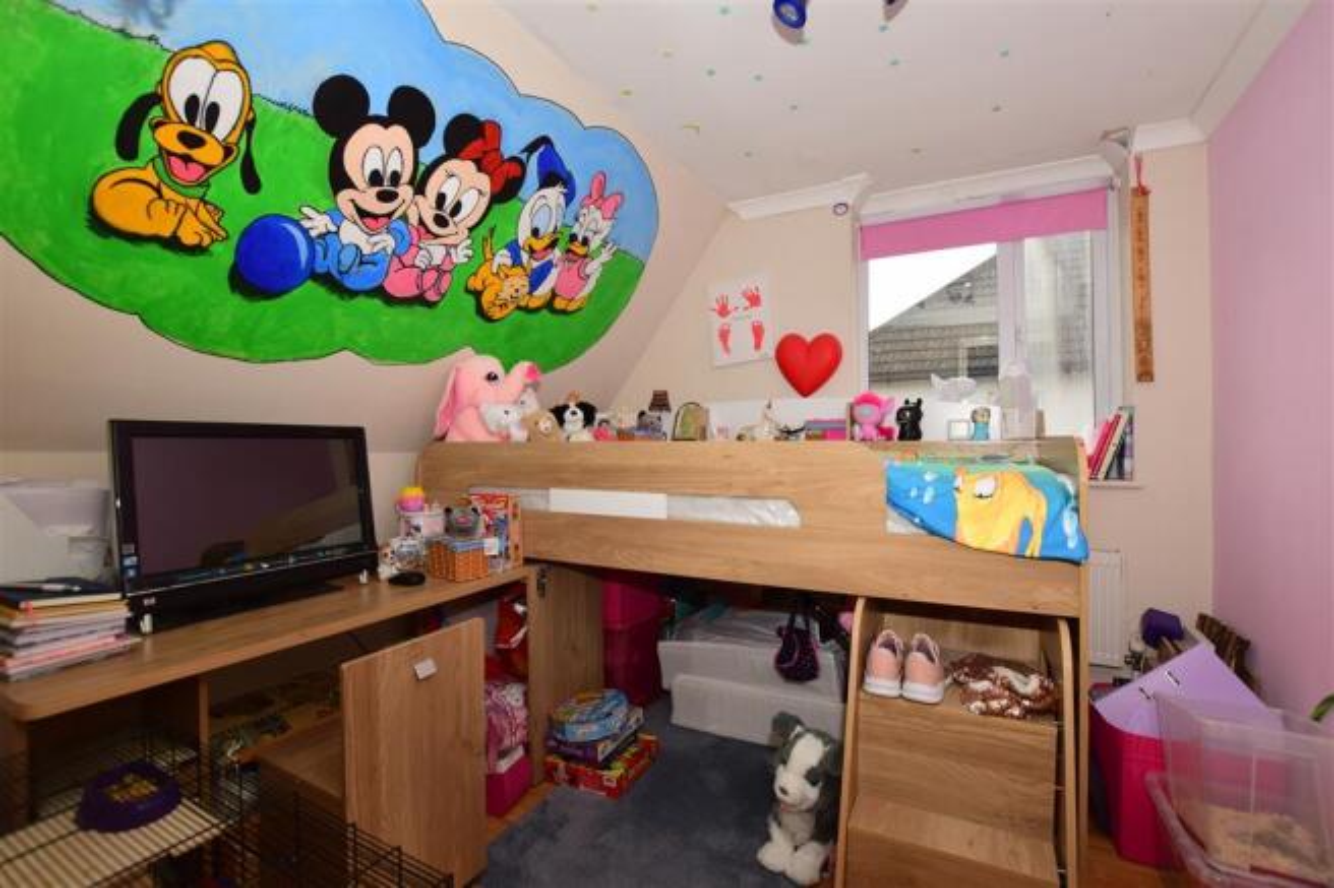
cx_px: 667
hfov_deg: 100.4
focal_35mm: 15
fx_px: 556
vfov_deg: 77.3
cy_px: 444
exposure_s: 1/200
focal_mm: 10
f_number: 7.1
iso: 400
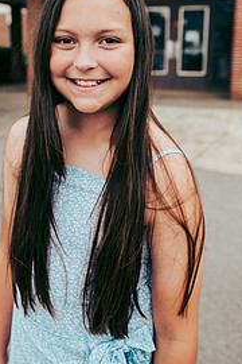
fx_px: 403
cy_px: 117
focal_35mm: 40
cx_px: 85
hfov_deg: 33.2
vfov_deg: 47.6
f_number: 2.8
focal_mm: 24
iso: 250
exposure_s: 1/400
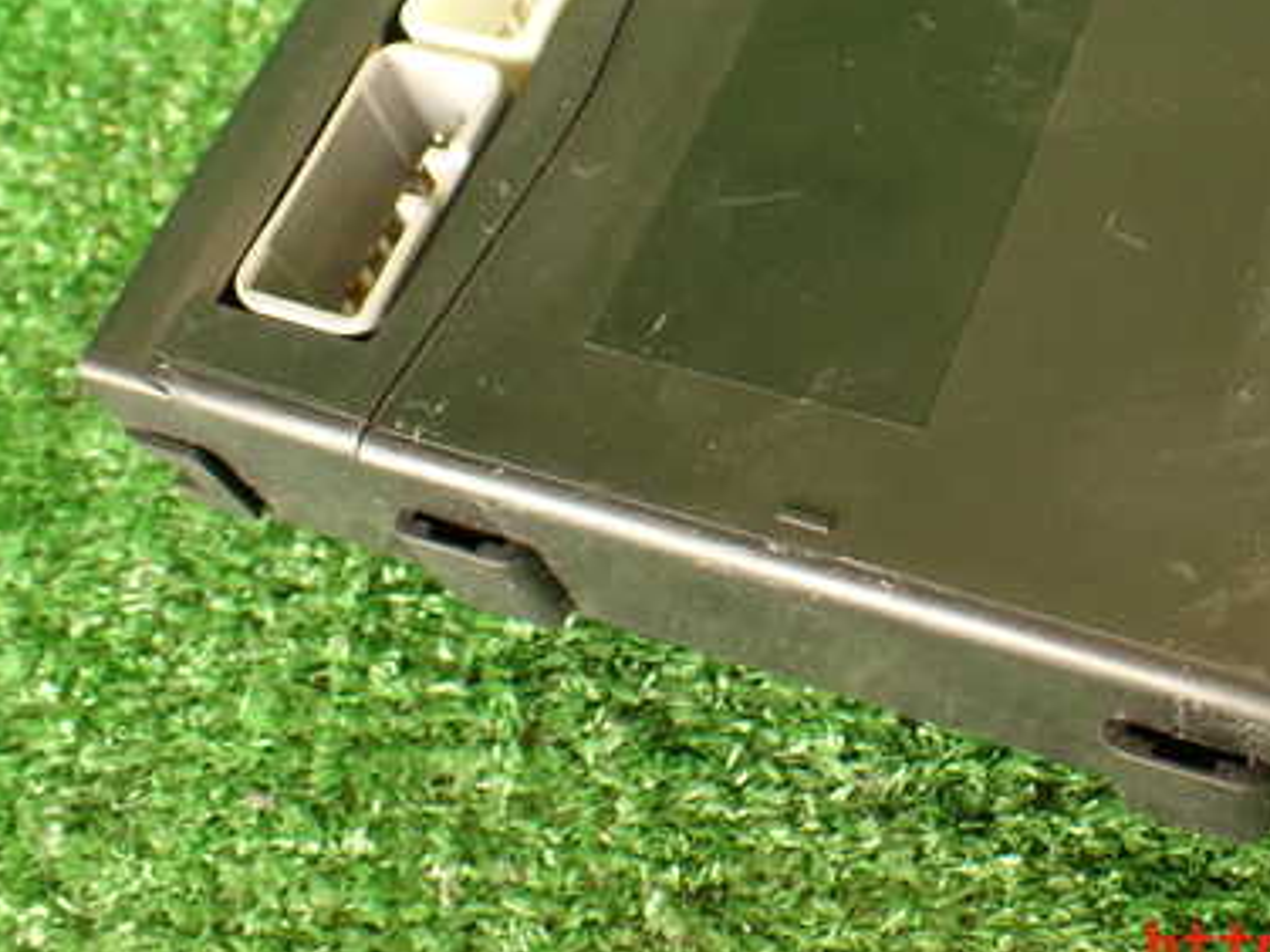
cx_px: 895
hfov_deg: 36.9
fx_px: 1871
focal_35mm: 51
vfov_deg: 28.1
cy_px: 236
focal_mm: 5.79
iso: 200
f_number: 2.4
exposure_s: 1/60
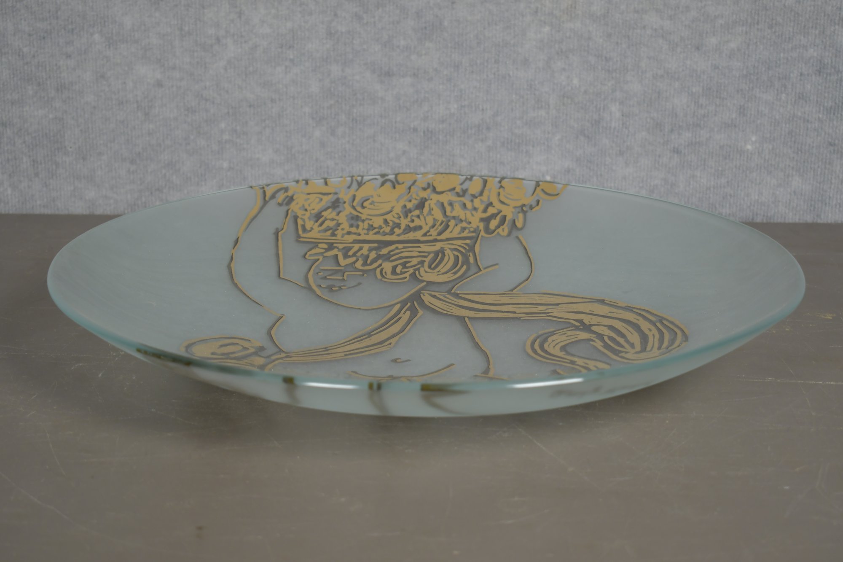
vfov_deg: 22.6
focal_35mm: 60
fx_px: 1405
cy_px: 281
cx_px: 422
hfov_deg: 33.4
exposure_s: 1/60
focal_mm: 40
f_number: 5
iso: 500
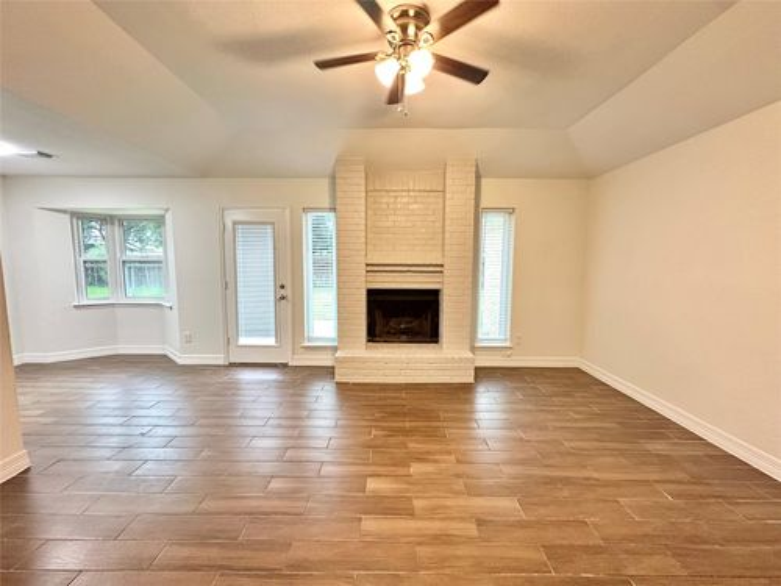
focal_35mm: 14
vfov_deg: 85.7
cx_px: 390
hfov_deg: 102.1
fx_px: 316
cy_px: 293
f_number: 2.2
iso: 640
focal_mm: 2.22
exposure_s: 1/60
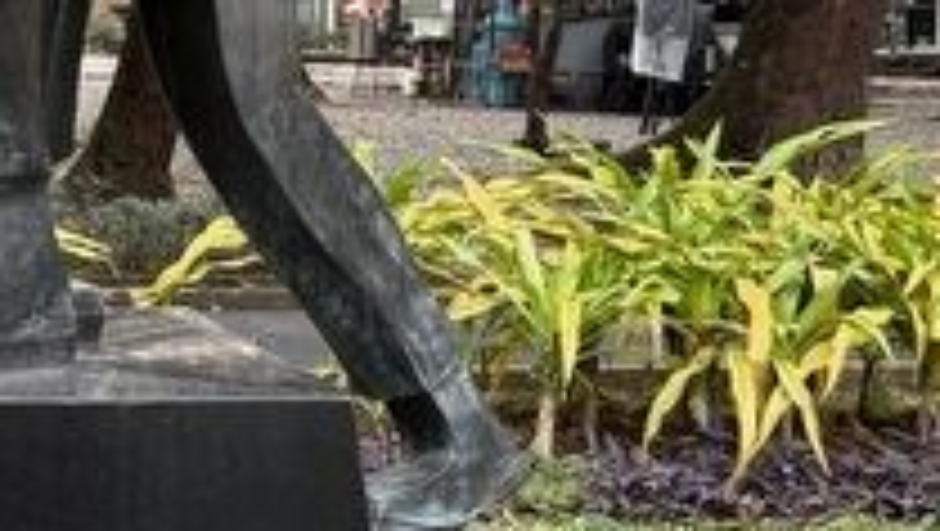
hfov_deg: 20.5
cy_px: 144
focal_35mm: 100
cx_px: -63
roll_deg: -0.4
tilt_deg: -2.8
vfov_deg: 12.1
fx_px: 2495
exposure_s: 1/612
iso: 100
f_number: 1.78
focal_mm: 6.76
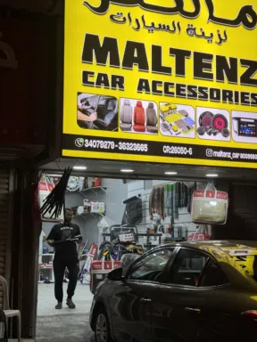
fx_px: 495
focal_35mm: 50
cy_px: 171
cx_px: 128
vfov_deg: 38.2
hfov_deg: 29.1
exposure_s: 1/100
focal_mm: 6.76
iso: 50
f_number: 1.78
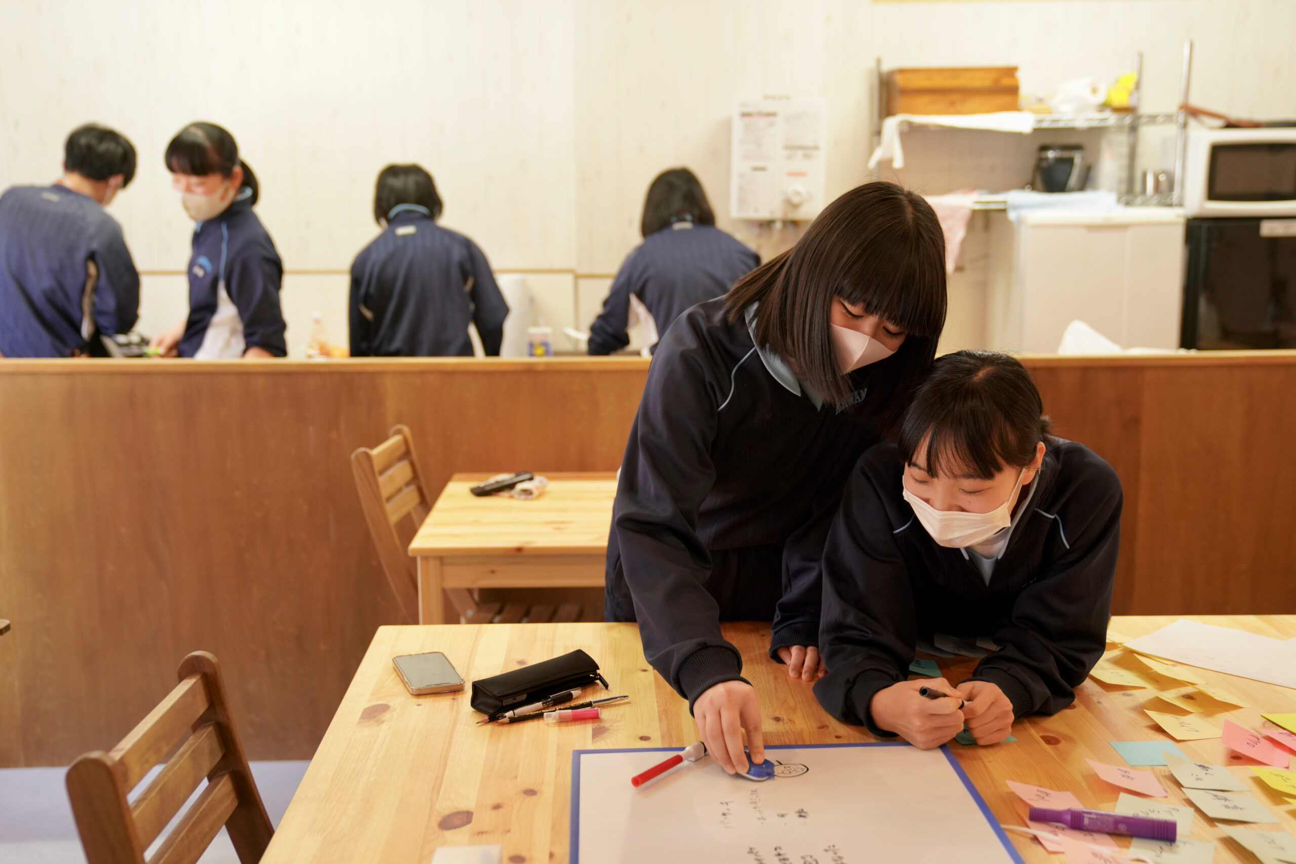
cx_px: 648
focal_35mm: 39
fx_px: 1404
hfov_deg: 49.6
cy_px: 432
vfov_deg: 34.2
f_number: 2.8
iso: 1250
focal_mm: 39
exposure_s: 1/125
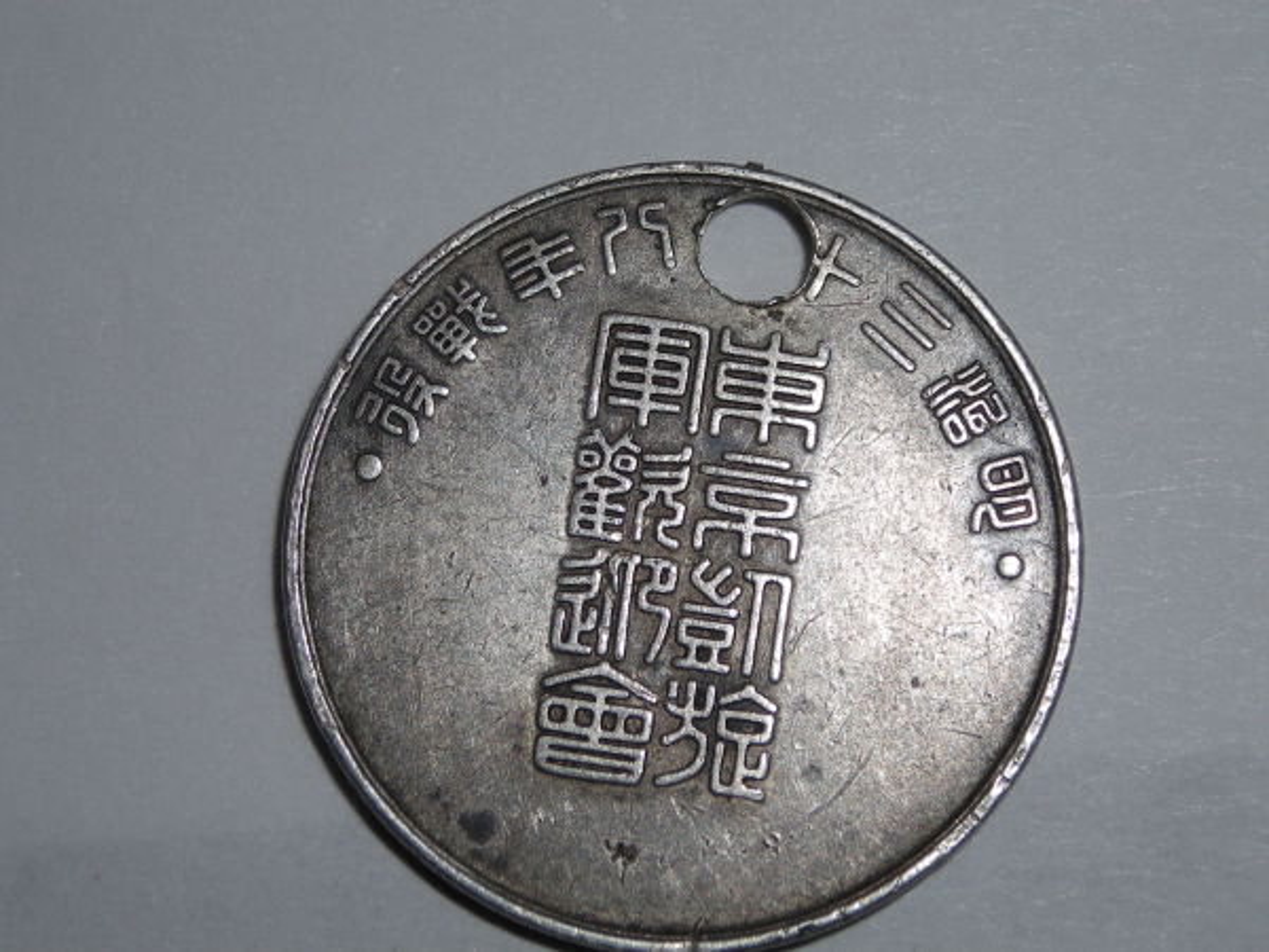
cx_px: 634
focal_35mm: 116
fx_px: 4252
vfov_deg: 12.8
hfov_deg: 17.0
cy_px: 476
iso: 50
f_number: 10.6
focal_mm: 19.2
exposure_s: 1/120
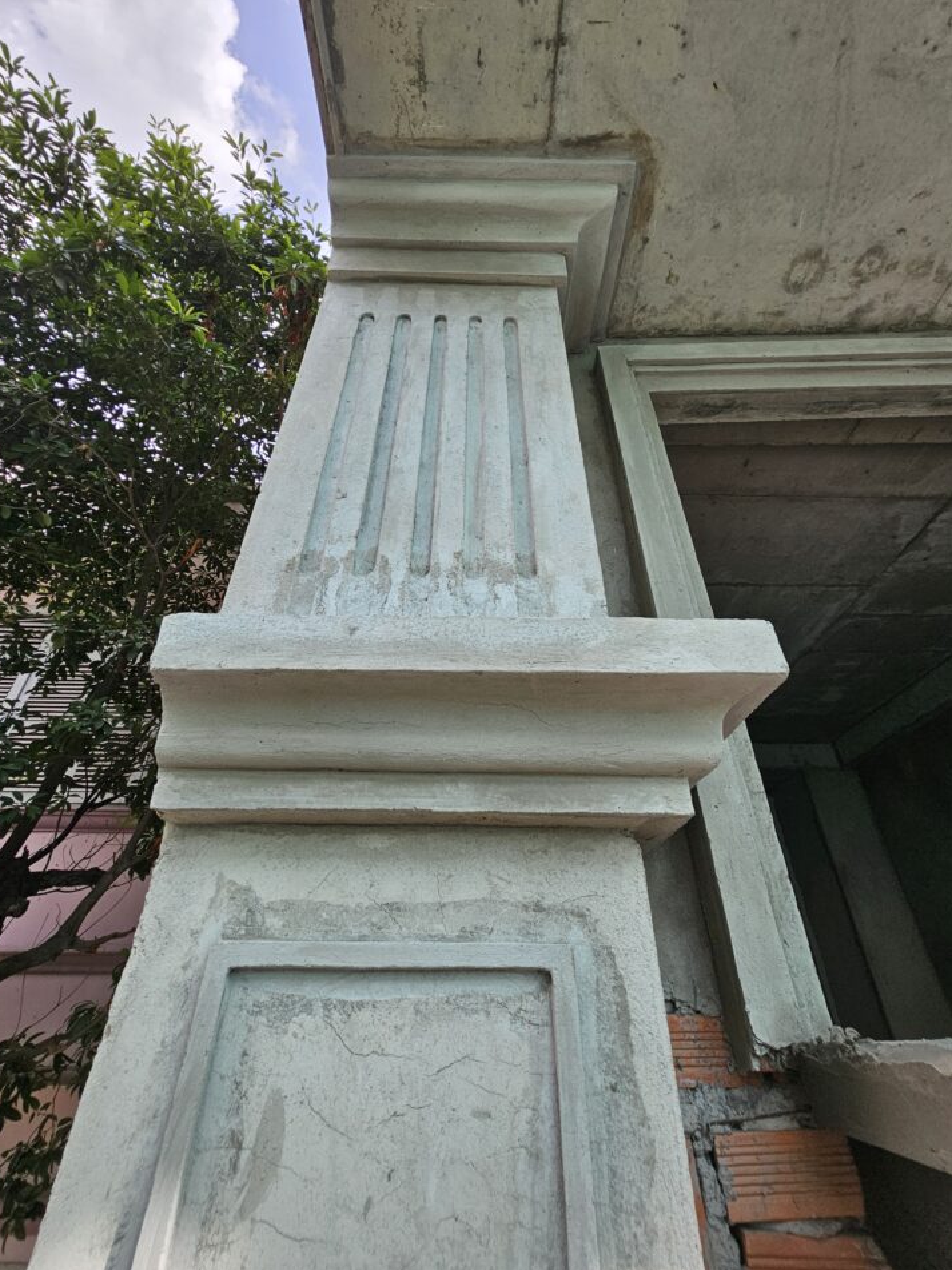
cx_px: 497
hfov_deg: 85.6
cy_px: 593
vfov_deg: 101.9
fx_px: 513
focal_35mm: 14
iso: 50
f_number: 2.2
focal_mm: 2.2
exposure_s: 1/572
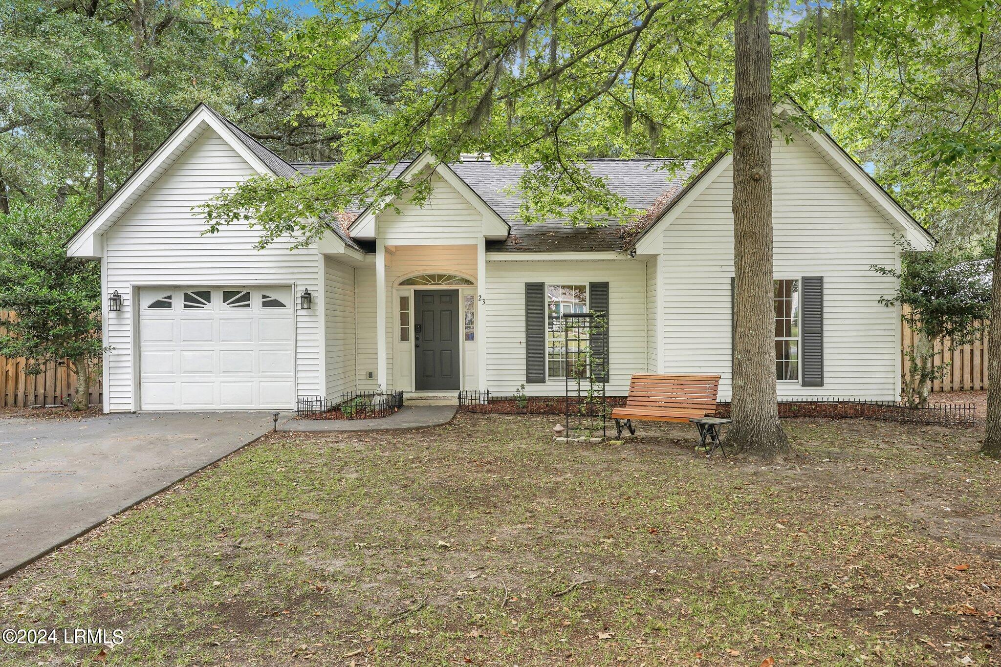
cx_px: 500
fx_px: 765
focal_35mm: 28
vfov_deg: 47.1
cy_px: 334
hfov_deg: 66.4
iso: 320
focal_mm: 27.5
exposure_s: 1/40
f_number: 9
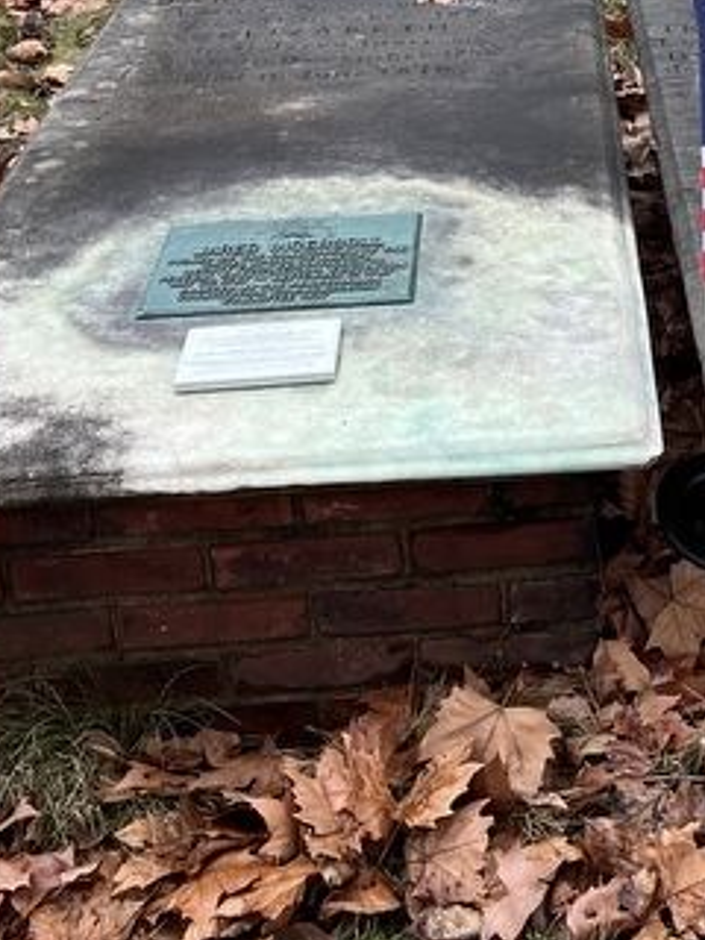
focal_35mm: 65
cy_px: 156
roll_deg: -1.4
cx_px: 664
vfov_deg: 29.0
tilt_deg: -18.0
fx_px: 1765
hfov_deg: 21.9
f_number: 1.6
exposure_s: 1/212
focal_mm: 5.1
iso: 40
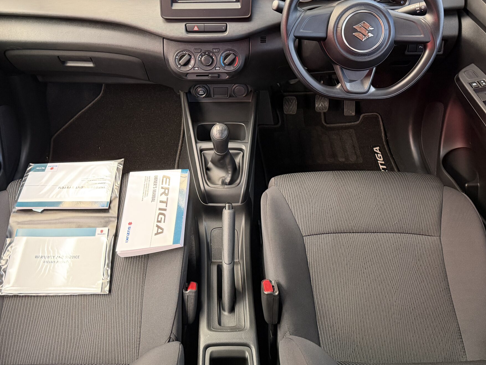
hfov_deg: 52.5
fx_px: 491
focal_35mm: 35
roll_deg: +1.2
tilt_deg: -42.0
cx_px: 213
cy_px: 124
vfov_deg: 40.3
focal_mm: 6.76
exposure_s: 1/60
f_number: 1.78
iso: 500
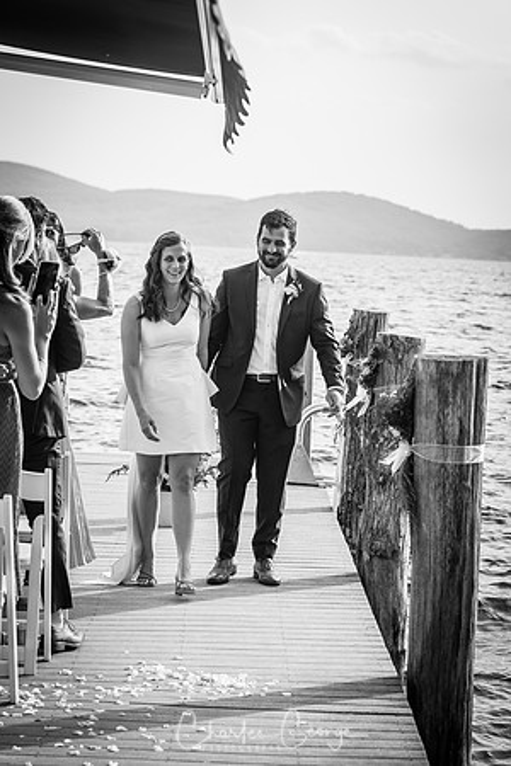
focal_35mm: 112
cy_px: 383
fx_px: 2395
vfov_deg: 18.2
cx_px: 256
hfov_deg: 12.2
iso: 200
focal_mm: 75
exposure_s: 1/800
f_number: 4
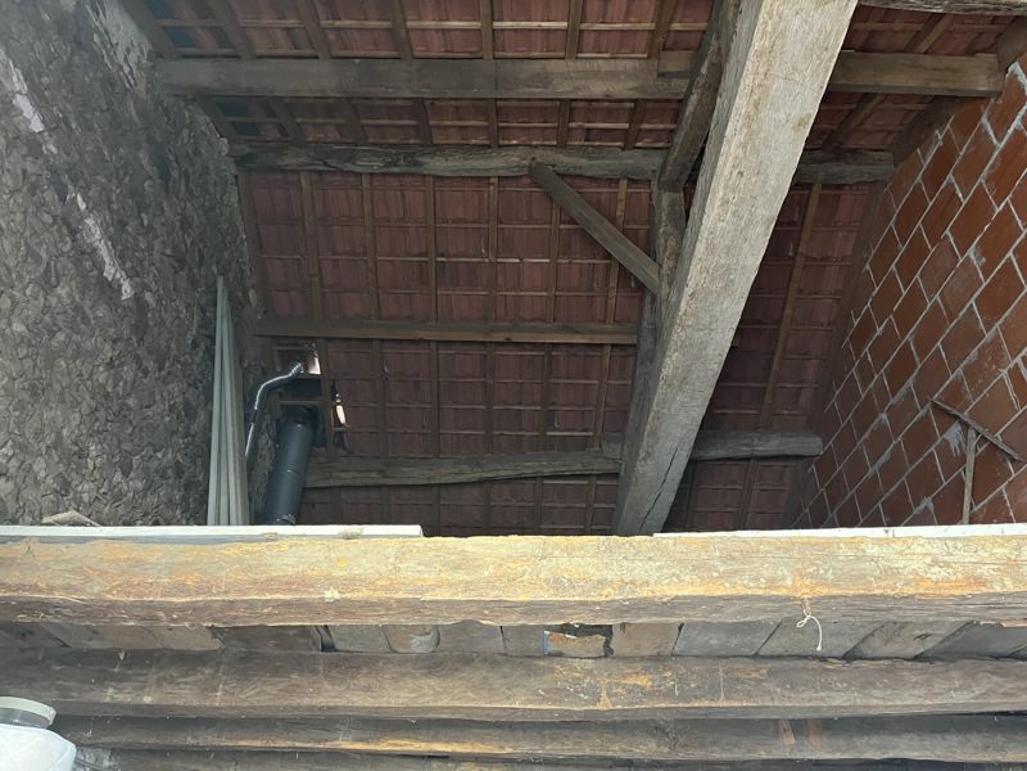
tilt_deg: +33.7
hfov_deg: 67.3
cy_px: 386
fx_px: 771
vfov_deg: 53.1
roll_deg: -1.5
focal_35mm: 26
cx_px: 514
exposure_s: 1/42
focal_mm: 5.1
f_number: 1.6
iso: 500
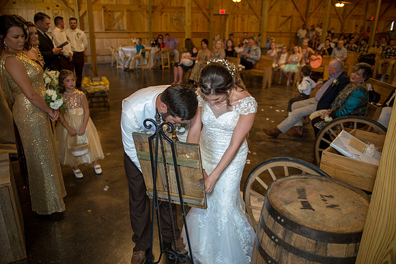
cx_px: 198
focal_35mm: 28
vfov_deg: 46.4
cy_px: 132
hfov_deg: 65.5
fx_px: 308
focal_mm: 28
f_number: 2.8
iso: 1600
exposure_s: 1/160
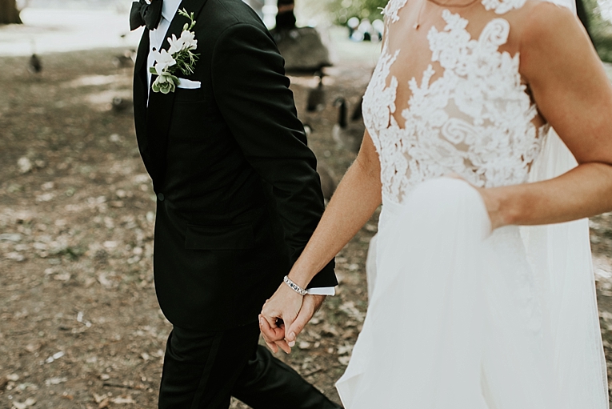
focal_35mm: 43
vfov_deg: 31.2
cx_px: 275
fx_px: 731
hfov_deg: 45.3
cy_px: 218
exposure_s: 1/800
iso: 320
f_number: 2.2
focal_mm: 35
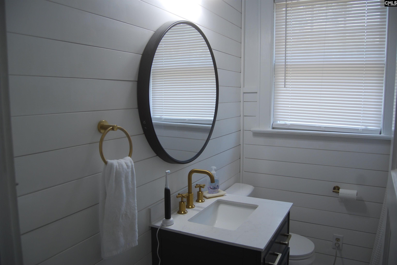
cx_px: 198
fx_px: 298
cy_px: 132
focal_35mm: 27
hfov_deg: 67.3
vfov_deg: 48.0
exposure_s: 1/60
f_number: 4
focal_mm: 18
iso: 200
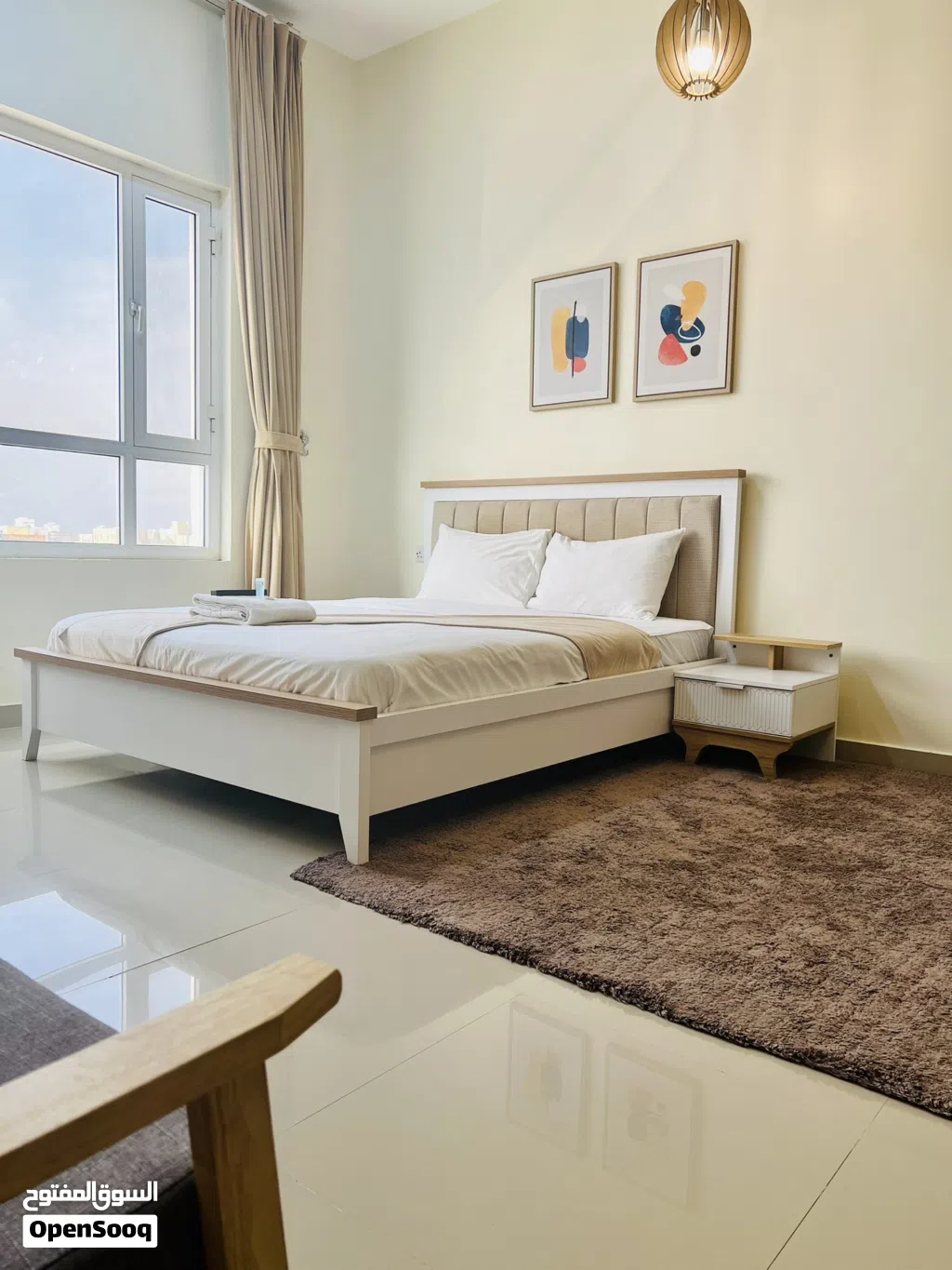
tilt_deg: -5.0
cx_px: 476
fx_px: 953
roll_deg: -1.5
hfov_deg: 53.1
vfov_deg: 67.3
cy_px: 635
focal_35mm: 26
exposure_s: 1/171
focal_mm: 5.7
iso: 50
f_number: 1.5
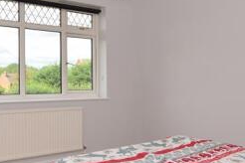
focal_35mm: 40
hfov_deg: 48.1
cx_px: 95
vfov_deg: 33.4
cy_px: 83
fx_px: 272
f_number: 9
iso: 400
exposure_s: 1/200
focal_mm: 10
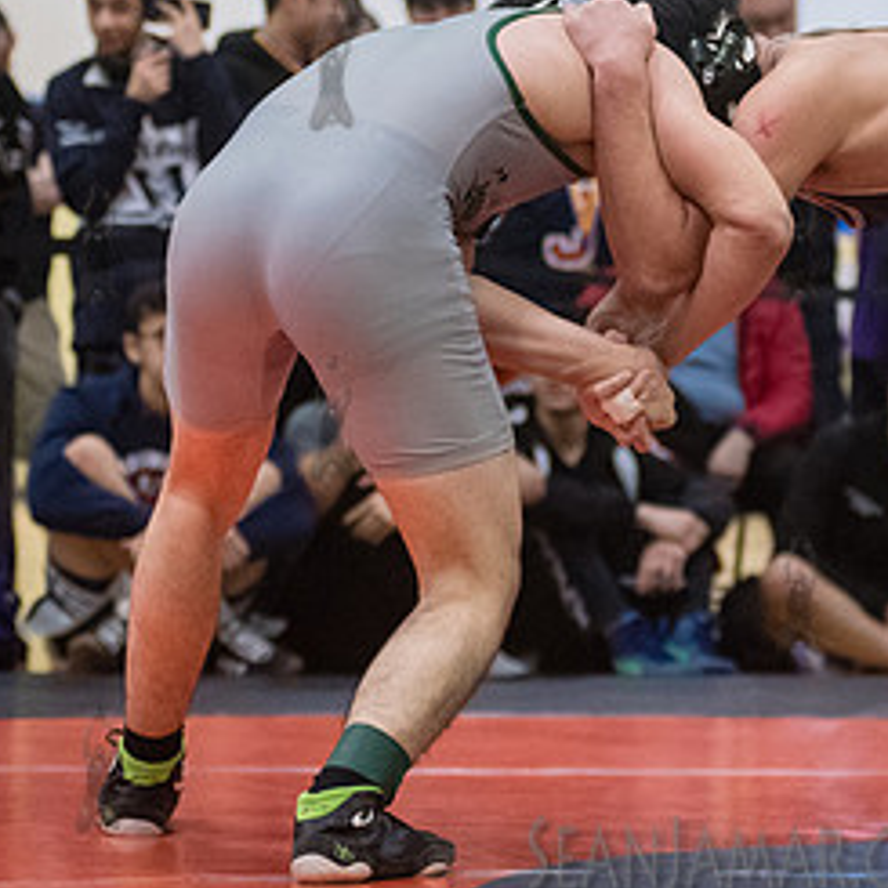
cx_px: 746
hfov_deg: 9.7
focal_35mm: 179
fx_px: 5195
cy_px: 237
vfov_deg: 9.8
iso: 8000
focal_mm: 80
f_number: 3.2
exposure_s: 1/500
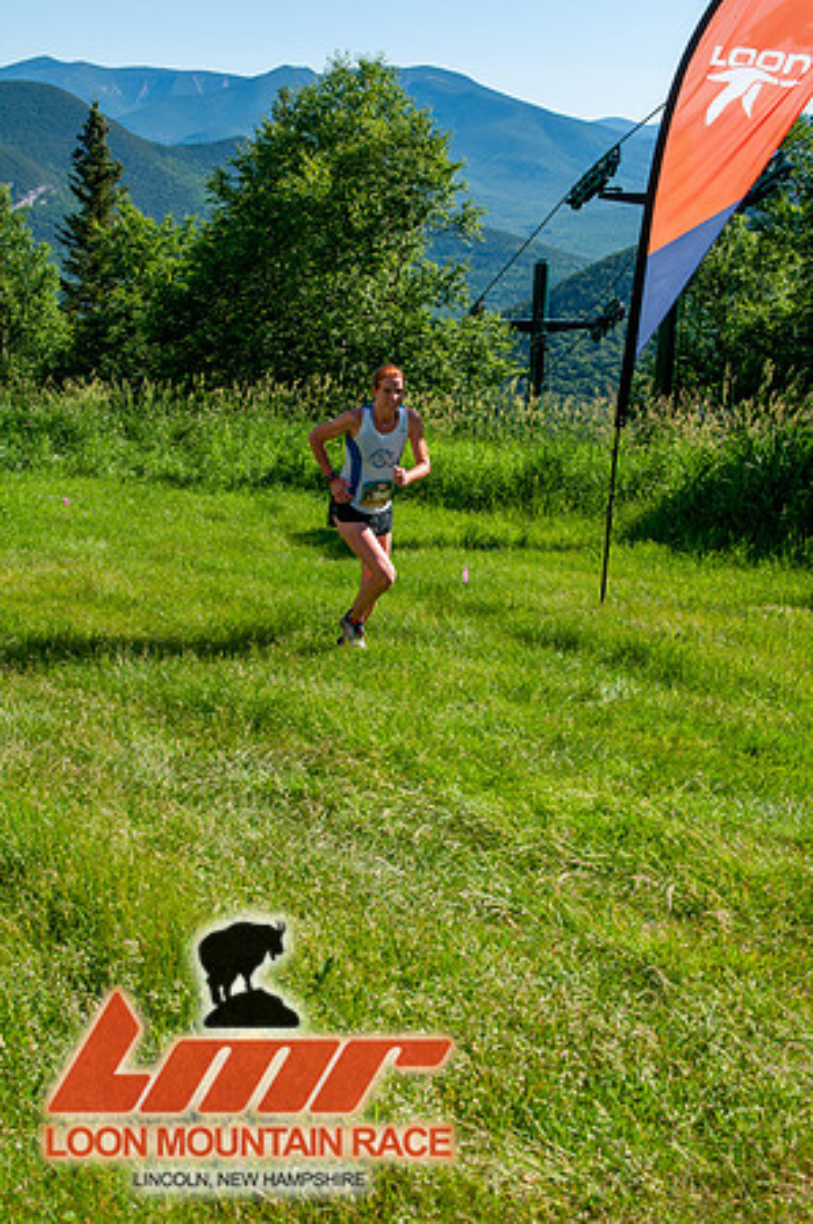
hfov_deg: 26.4
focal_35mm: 51
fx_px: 1731
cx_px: 406
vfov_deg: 38.9
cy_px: 612
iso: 200
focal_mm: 34
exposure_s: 1/400
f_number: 8
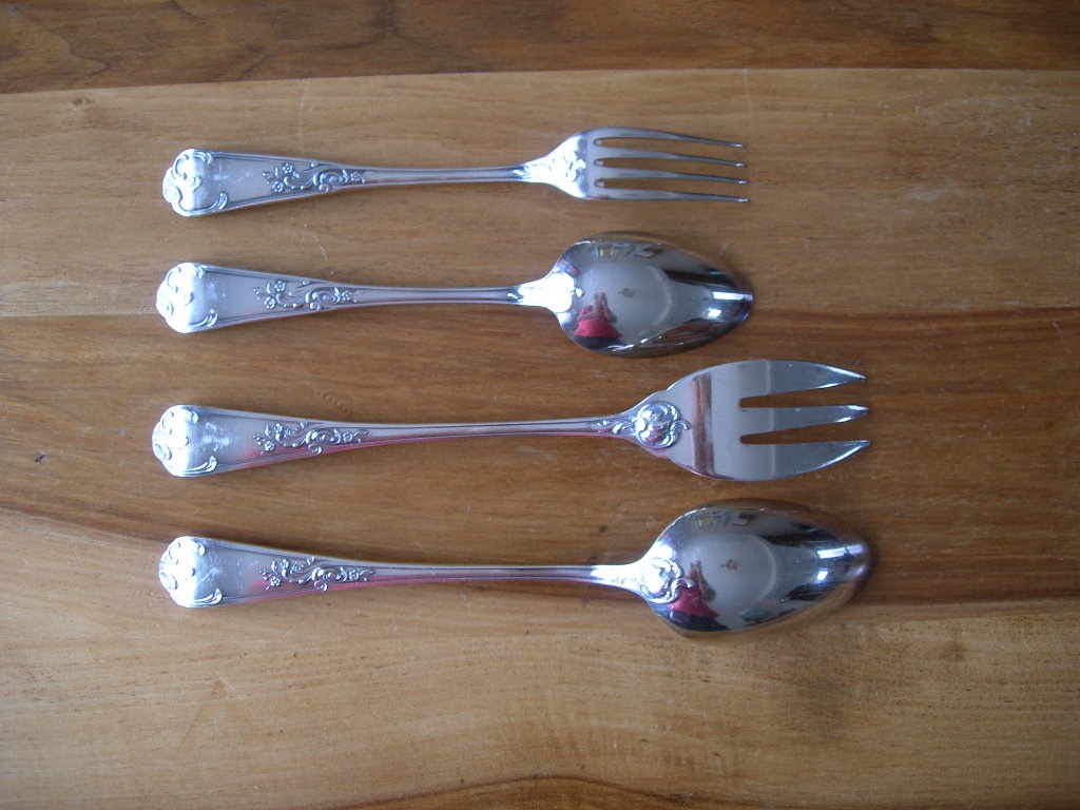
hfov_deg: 49.0
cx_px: 540
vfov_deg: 37.7
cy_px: 405
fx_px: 1186
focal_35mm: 38
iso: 50
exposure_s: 1/5.4
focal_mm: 7.8
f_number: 2.8
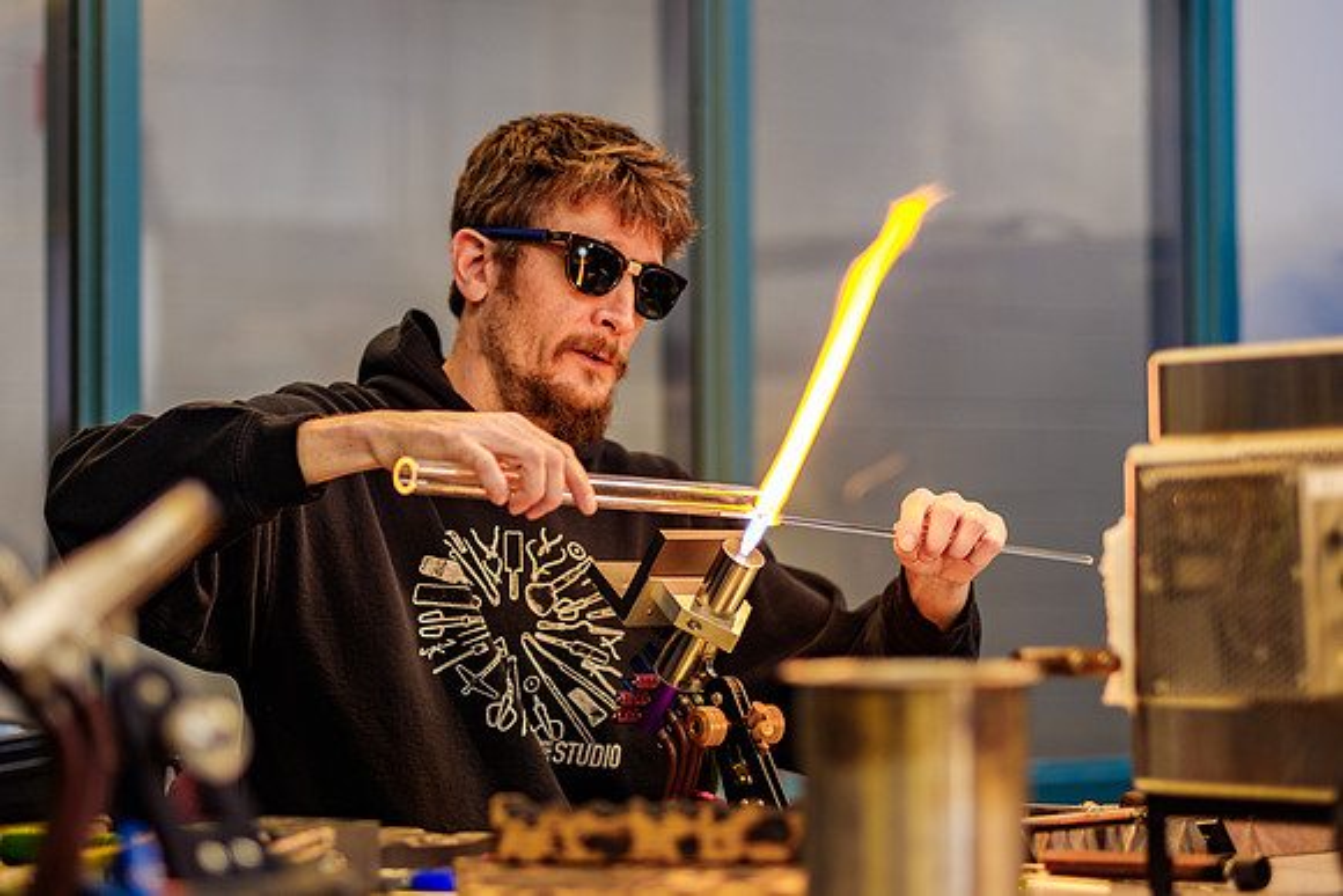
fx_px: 3611
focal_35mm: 97
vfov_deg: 14.1
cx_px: 608
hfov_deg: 21.1
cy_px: 406
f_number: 1.4
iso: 200
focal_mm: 56
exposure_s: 1/125
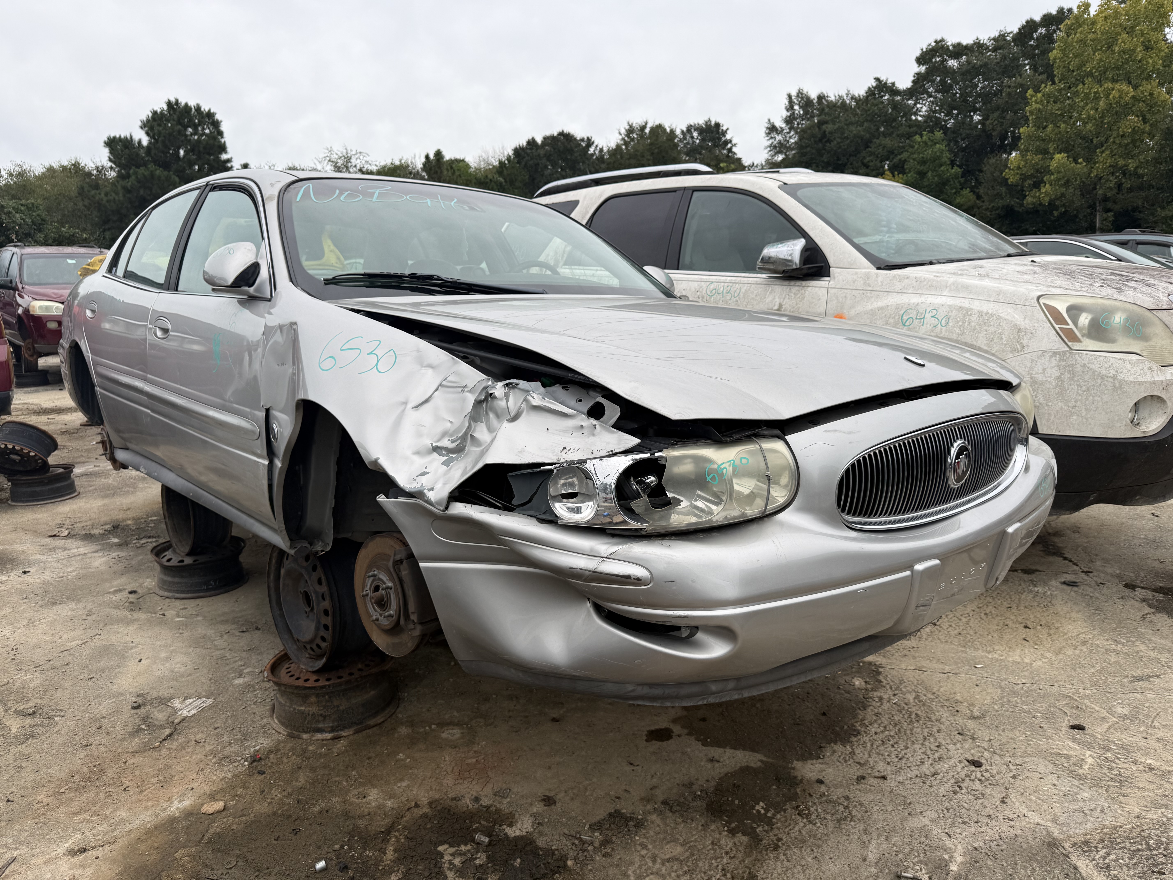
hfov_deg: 71.6
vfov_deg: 56.8
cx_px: 586
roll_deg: -1.4
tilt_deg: -7.8
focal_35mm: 24
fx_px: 813
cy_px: 440
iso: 80
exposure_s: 1/1192
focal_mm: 6.76
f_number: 1.78
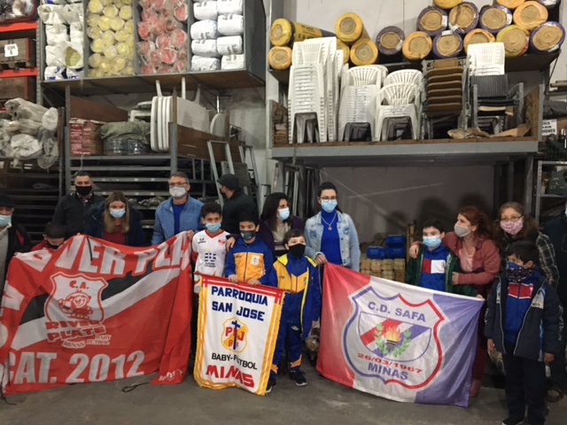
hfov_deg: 61.7
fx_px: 475
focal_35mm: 29
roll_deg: -0.5
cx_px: 284
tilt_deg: -2.3
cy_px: 212
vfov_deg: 48.2
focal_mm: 4.15
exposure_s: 1/17
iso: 400
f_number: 2.2
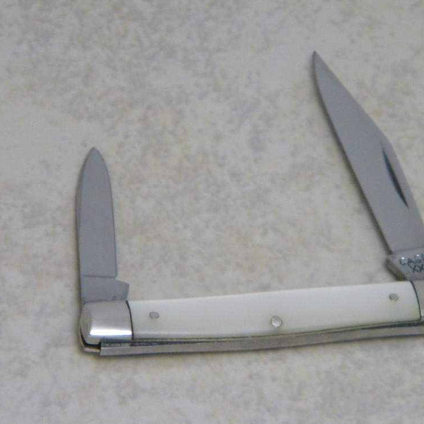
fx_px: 3007
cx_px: 253
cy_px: 212
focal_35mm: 217
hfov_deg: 8.1
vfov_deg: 8.1
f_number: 5.2
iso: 800
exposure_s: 1/44.8
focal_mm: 33.1
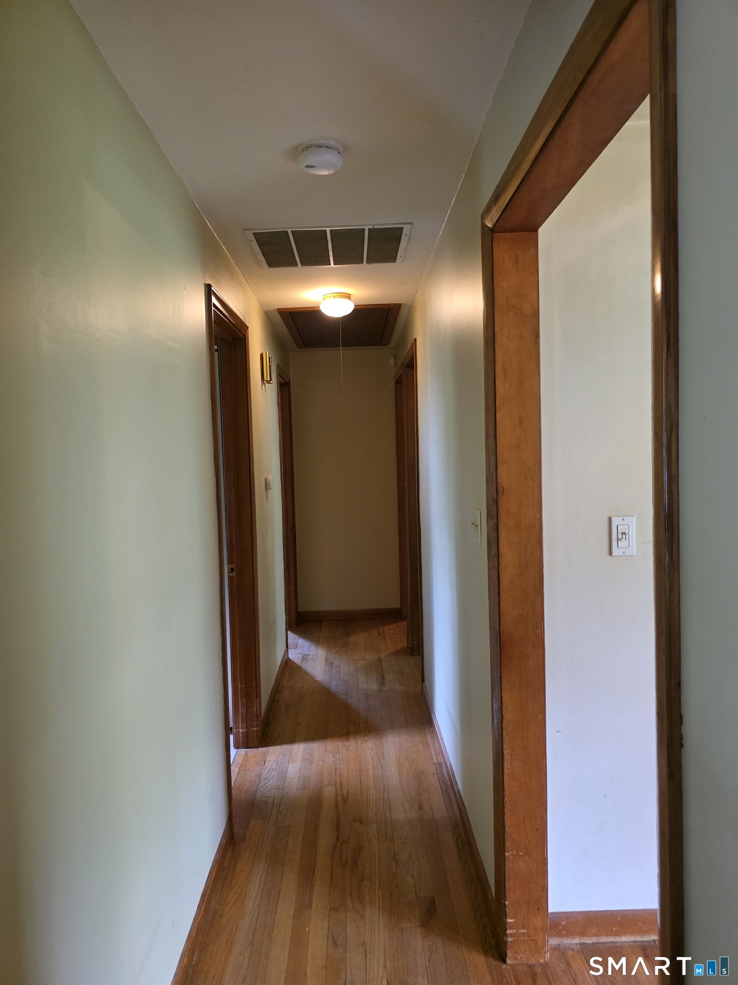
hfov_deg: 58.9
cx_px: 369
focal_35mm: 23
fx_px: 654
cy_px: 492
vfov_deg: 73.9
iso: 1000
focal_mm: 6.3
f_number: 1.7
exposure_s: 1/120
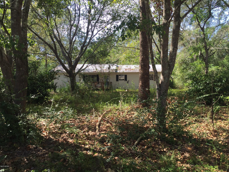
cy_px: 86
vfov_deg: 48.2
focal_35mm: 29
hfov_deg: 61.7
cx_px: 114
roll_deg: +0.4
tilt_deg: +0.9
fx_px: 192
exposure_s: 1/408
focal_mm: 4.15
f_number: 2.2
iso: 32
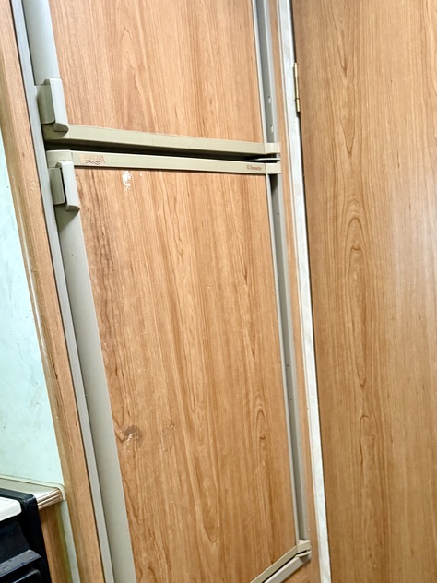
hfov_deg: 35.0
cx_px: 265
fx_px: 690
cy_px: 434
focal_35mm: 41
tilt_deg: -13.3
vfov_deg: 44.3
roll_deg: +4.9
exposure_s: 1/60
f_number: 1.78
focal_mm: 6.76
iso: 800
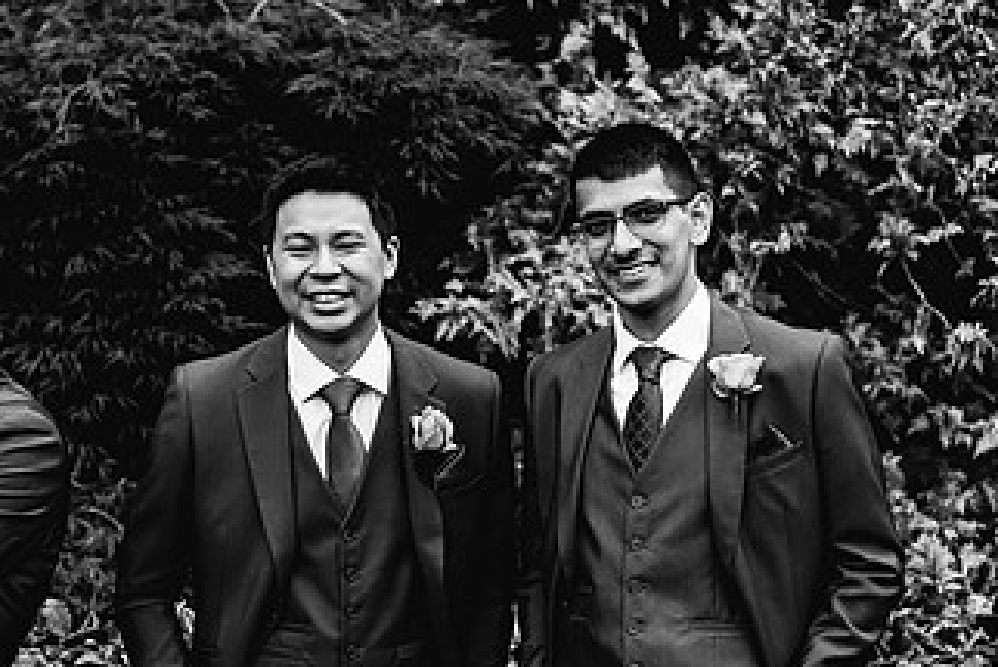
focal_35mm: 90
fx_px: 2496
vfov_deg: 15.2
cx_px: 322
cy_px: 377
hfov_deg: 22.5
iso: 125
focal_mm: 50
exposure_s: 1/500
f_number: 2.5
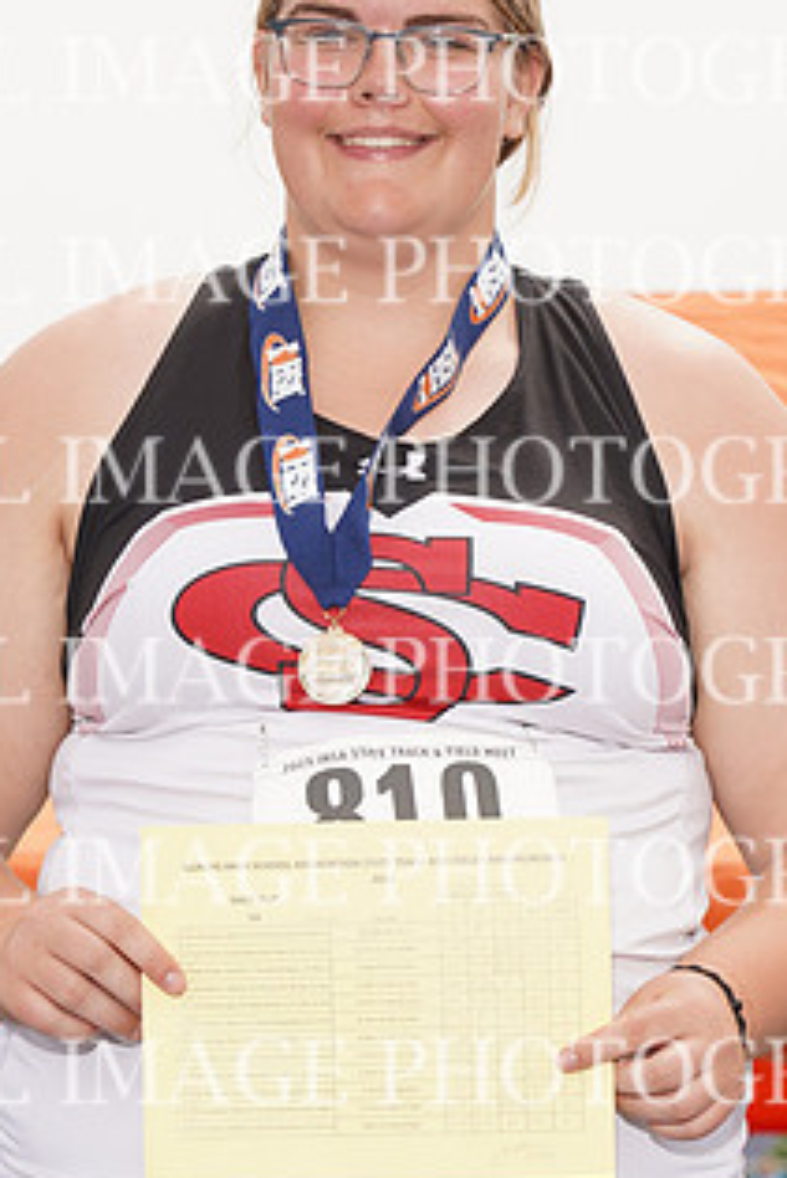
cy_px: 570
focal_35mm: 193
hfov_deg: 7.1
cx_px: 352
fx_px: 6321
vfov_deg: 10.7
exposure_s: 1/200
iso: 100
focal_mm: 105
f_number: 8
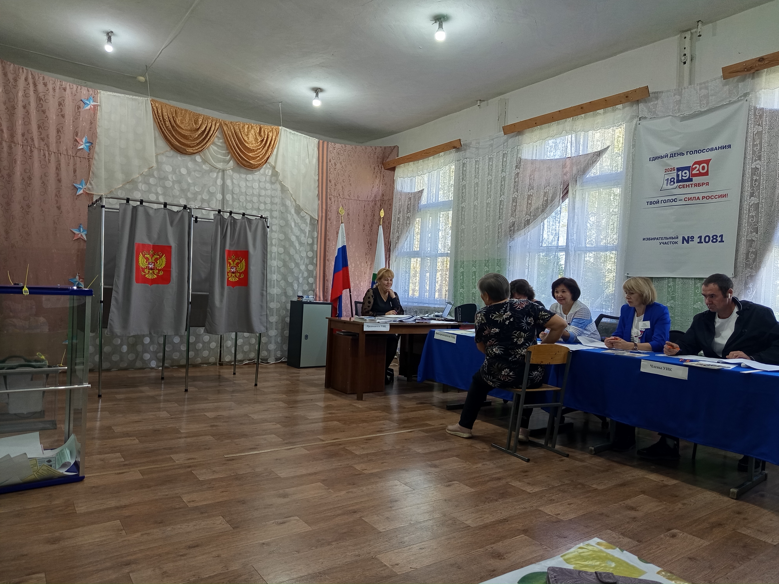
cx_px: 390
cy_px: 292
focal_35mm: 24
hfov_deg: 71.6
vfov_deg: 56.8
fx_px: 540
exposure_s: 1/50
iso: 290
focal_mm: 5.24
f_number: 1.7
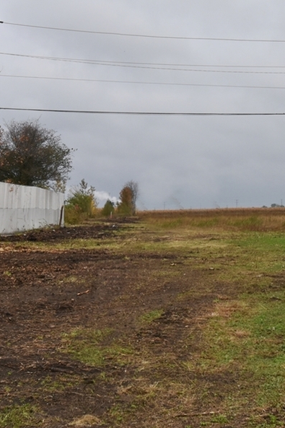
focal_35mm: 82
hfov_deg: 16.6
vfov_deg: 24.7
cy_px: 169
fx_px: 974
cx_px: 145
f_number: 9
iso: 200
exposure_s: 1/320
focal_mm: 20
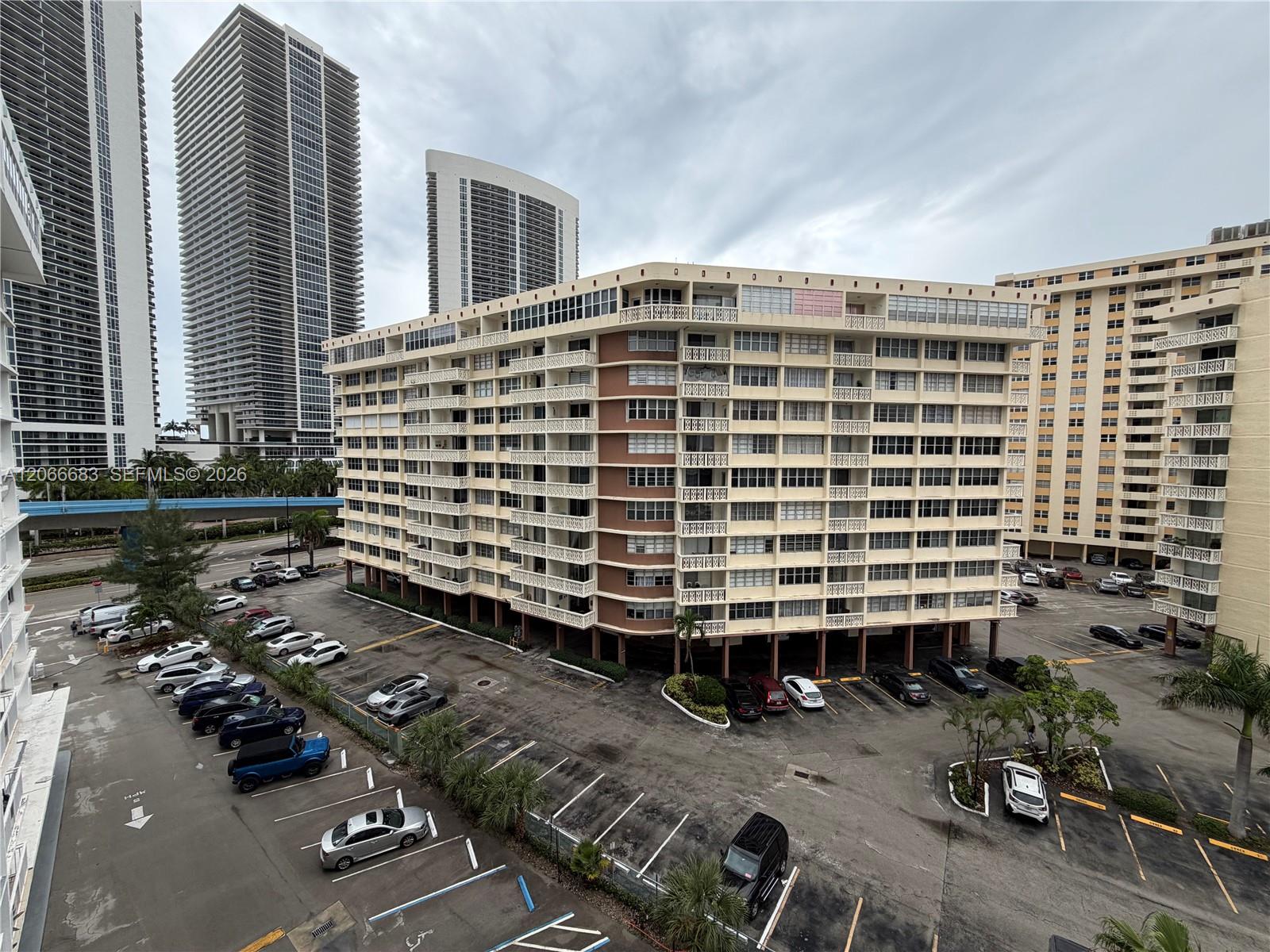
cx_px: 635
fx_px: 514
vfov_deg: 85.7
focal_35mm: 14
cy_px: 476
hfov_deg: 102.1
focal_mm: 2.22
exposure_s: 1/502
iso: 50
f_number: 2.2
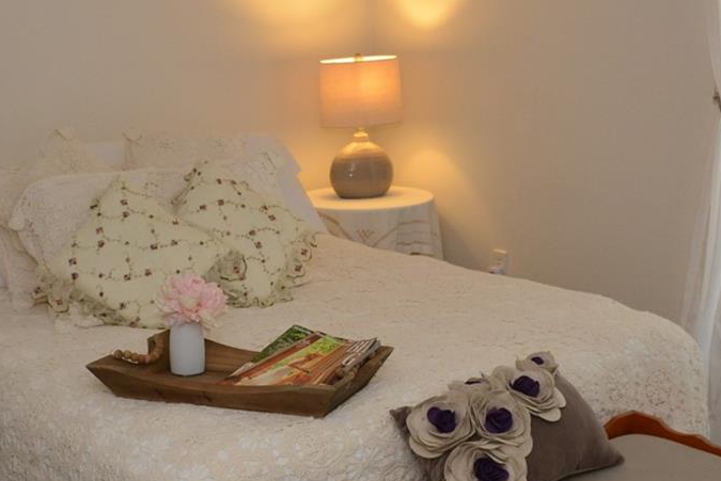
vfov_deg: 21.2
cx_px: 352
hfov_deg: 31.4
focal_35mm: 64
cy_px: 315
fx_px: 1283
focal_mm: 18
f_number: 4
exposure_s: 1/60
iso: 1000
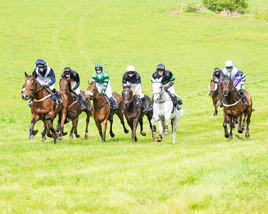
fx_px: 2166
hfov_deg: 7.1
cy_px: 107
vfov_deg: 5.7
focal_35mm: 273
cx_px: 152
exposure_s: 1/2000
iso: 400
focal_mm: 150
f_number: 4
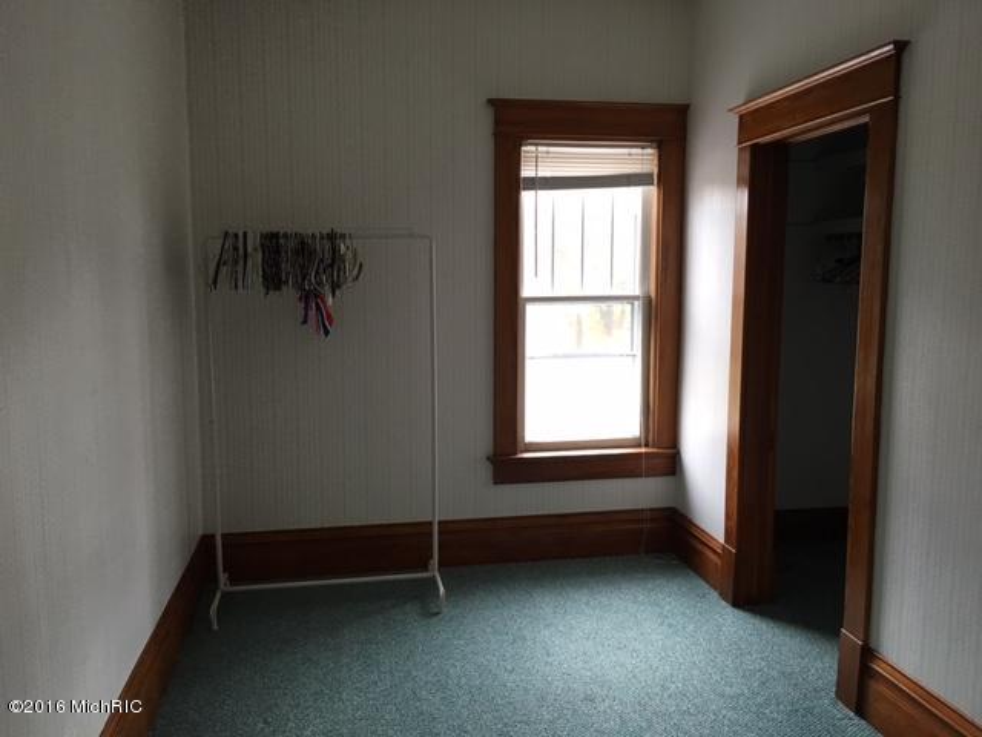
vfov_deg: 48.2
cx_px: 491
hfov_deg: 61.7
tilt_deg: -4.3
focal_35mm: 29
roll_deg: -1.0
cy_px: 368
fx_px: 823
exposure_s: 1/30
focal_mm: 4.15
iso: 40
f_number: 2.2
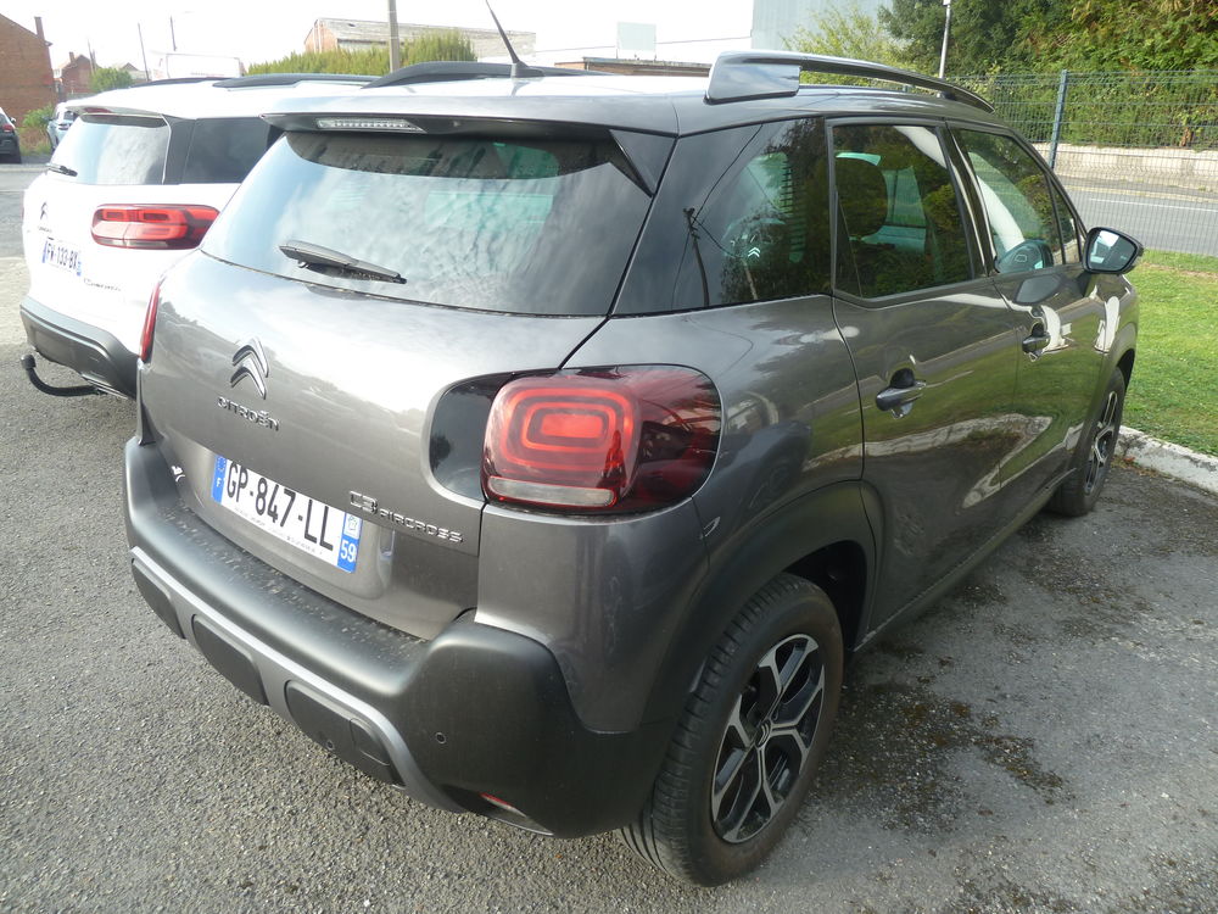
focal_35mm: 25
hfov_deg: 69.4
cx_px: 609
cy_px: 457
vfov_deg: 54.9
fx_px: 880
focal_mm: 4.1
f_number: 3.5
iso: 80
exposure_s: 1/100
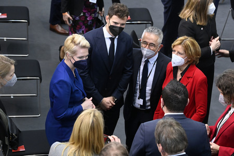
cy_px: 78
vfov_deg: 11.2
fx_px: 792
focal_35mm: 122
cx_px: 117
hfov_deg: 16.8
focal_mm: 122
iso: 8000
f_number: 5.6
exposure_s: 1/320
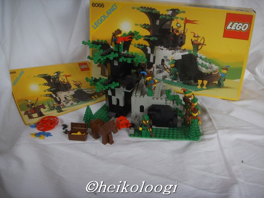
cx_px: 132
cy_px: 99
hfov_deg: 47.9
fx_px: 297
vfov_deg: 36.8
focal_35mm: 39
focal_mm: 6.6
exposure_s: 1/90
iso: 100
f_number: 3.5
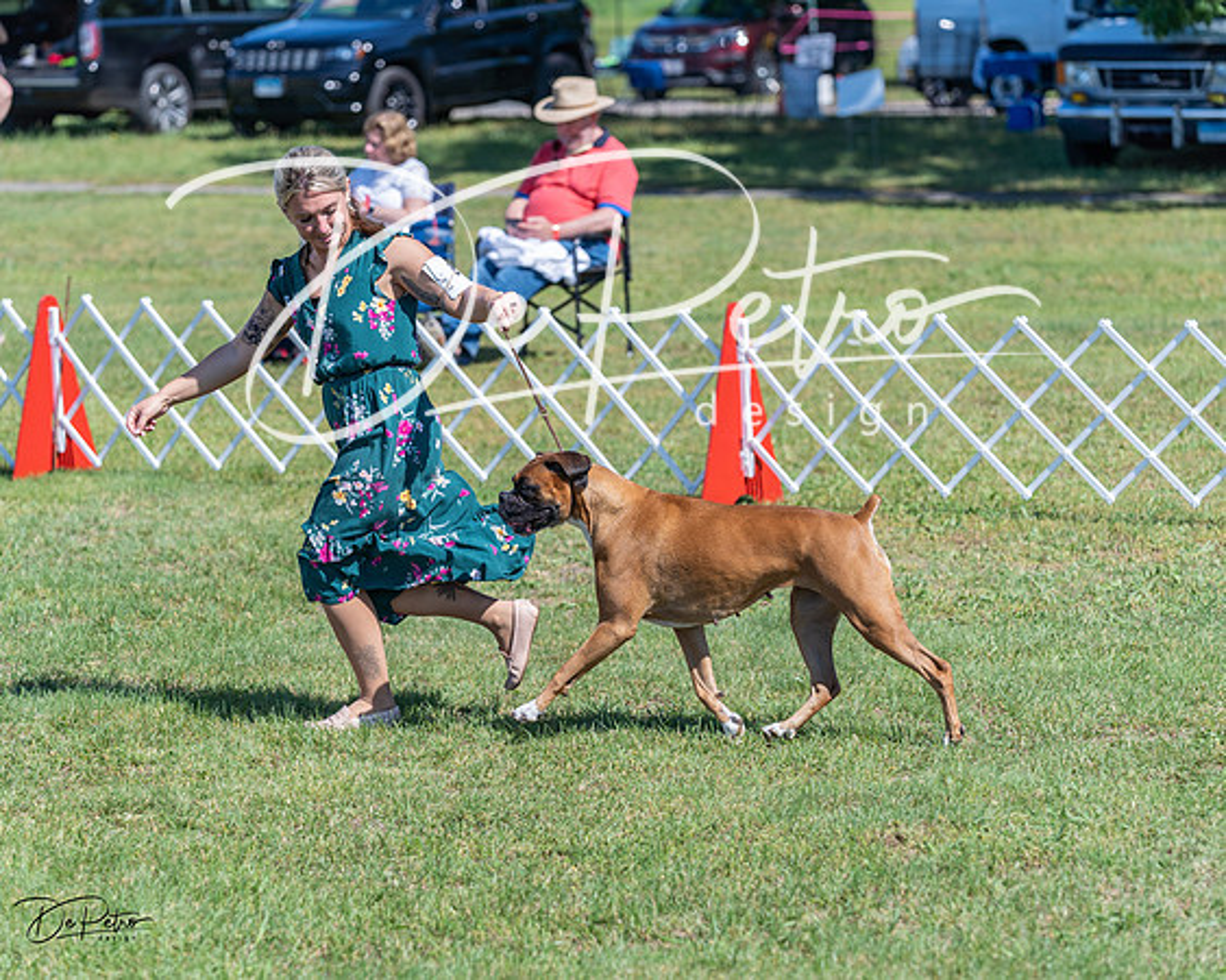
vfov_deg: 11.0
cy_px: 490
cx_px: 613
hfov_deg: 13.7
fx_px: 5106
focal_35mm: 141
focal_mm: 125
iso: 100
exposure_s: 1/1000
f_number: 4
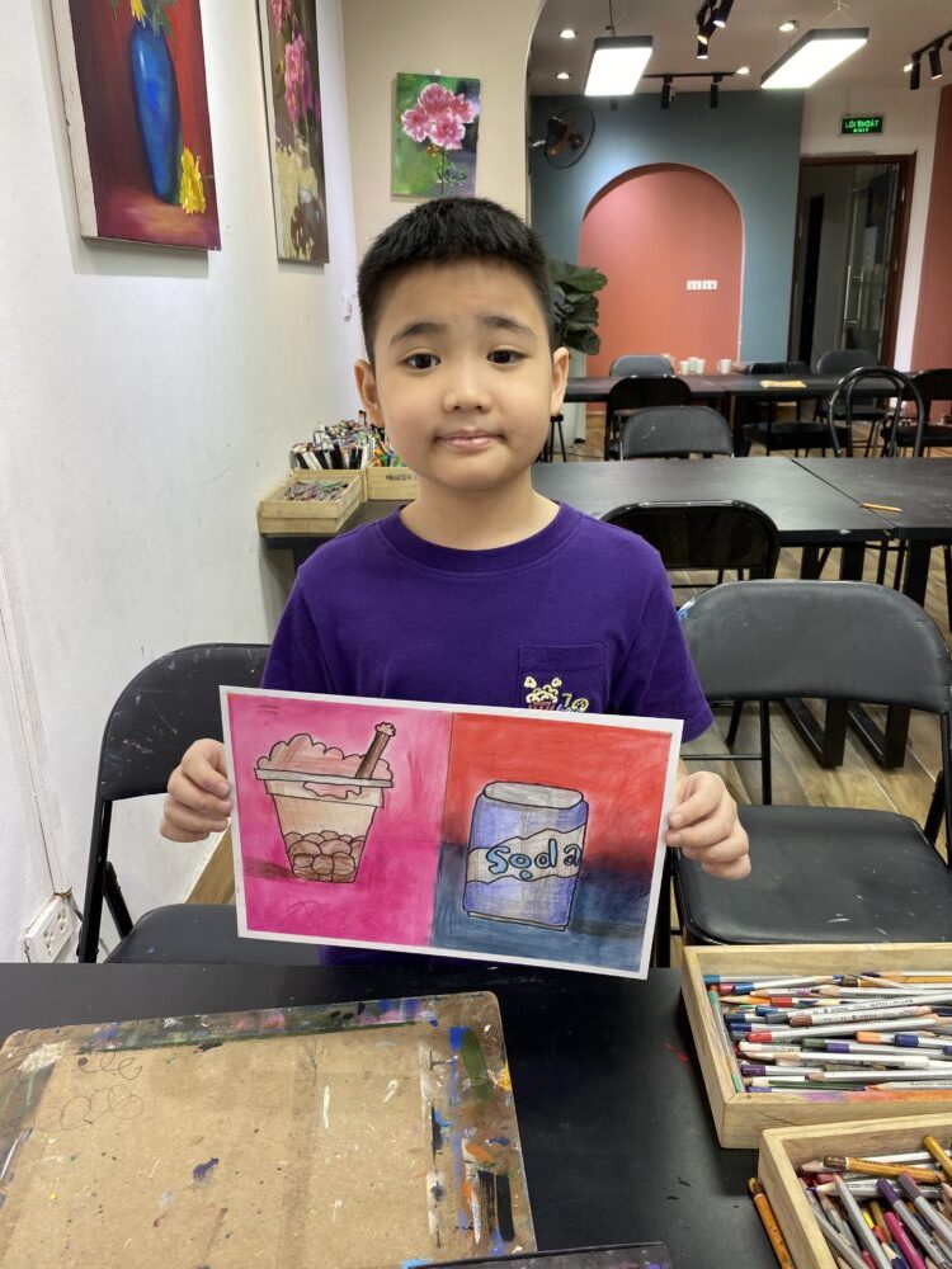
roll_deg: +0.3
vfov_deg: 67.3
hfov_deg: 53.1
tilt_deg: -18.1
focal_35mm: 26
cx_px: 476
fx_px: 953
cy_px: 634
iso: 64
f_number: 1.8
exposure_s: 1/100
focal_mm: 4.25
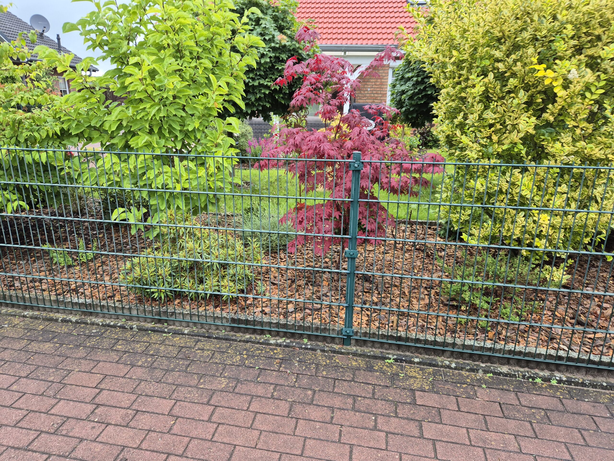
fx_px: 408
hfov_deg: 73.9
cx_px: 307
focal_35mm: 23
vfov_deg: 58.9
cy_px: 230
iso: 25
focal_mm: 5.4
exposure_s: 1/259
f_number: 1.8
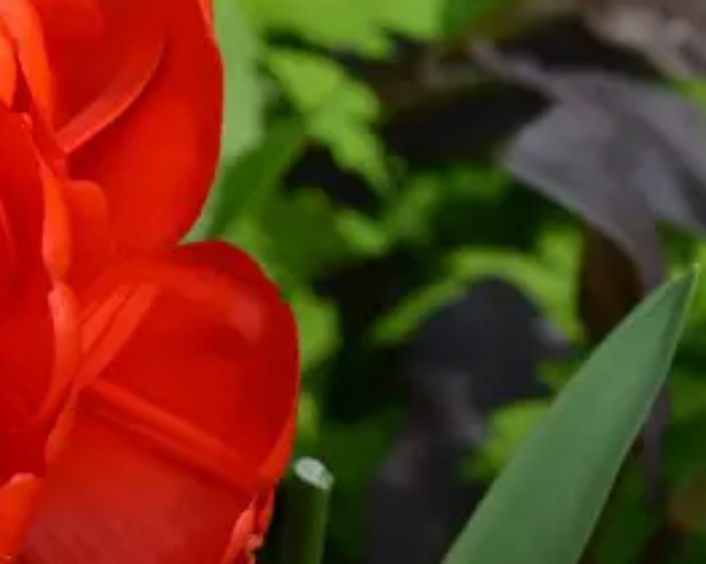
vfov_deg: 7.5
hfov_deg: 9.2
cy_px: 224
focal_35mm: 206
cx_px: -231
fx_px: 4306
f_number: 7.1
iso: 200
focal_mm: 55
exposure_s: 1/200
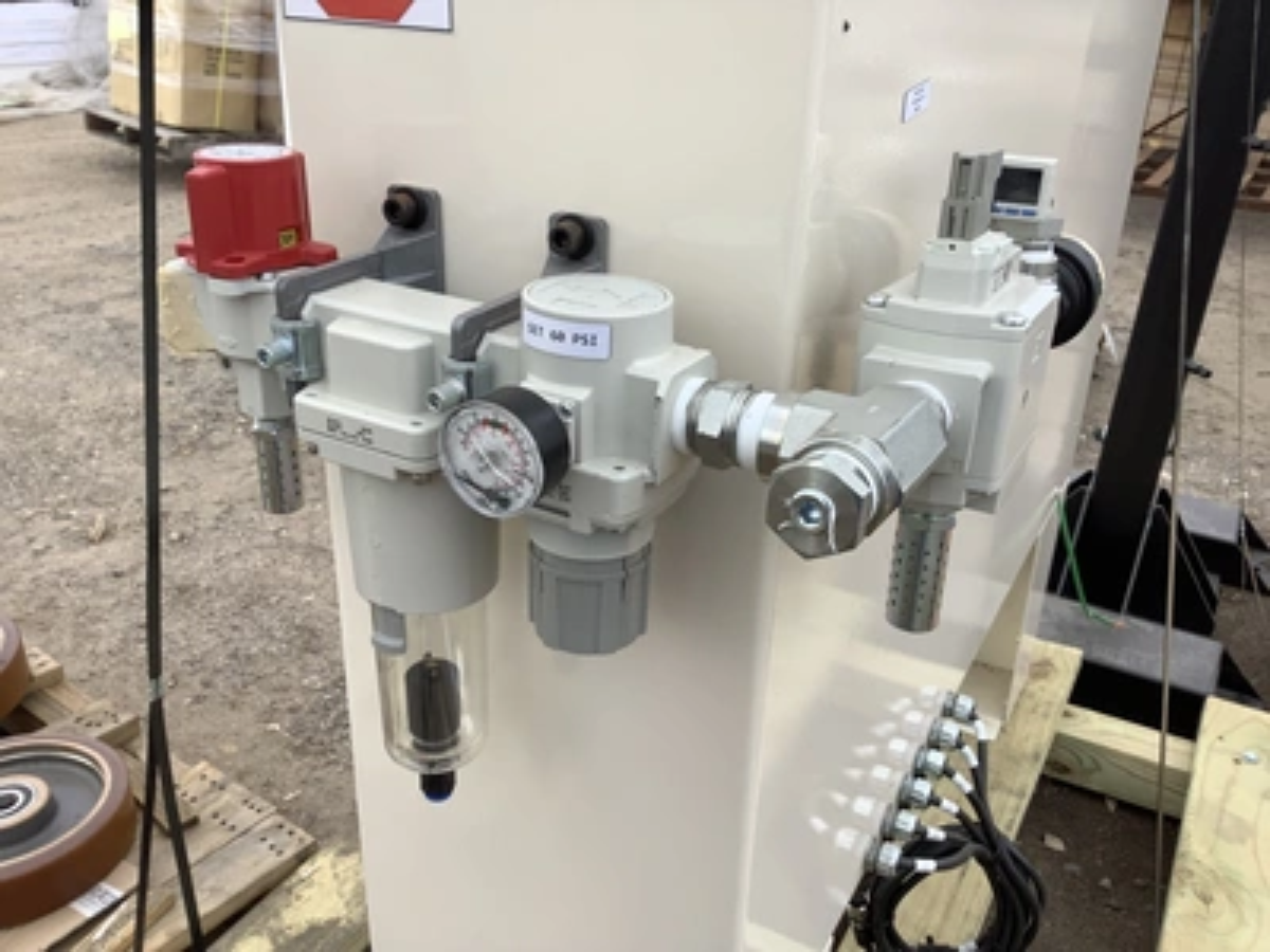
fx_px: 1137
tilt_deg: -26.3
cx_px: 635
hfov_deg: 58.4
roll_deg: -2.8
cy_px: 476
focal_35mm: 31
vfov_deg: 45.4
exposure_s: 1/476
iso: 25
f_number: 2.4
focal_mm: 3.3
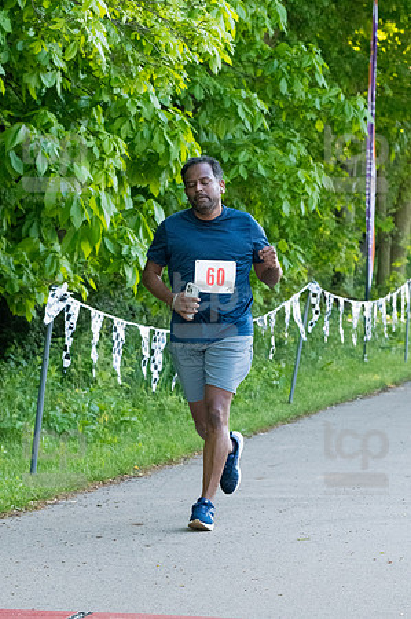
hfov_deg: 9.1
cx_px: 206
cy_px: 310
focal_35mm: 150
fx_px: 2574
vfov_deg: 13.7
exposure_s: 1/1600
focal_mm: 100
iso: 4000
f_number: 5.6
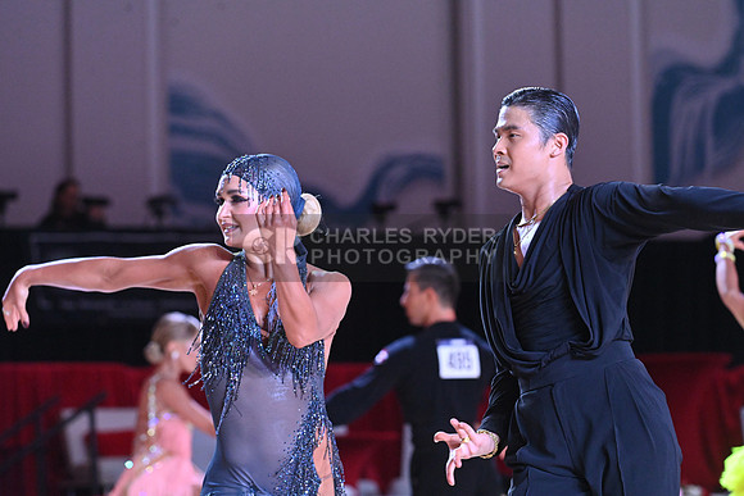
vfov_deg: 6.9
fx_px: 4134
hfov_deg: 10.3
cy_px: 248
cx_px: 372
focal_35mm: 200
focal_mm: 200
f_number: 5.6
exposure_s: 1/400
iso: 4000
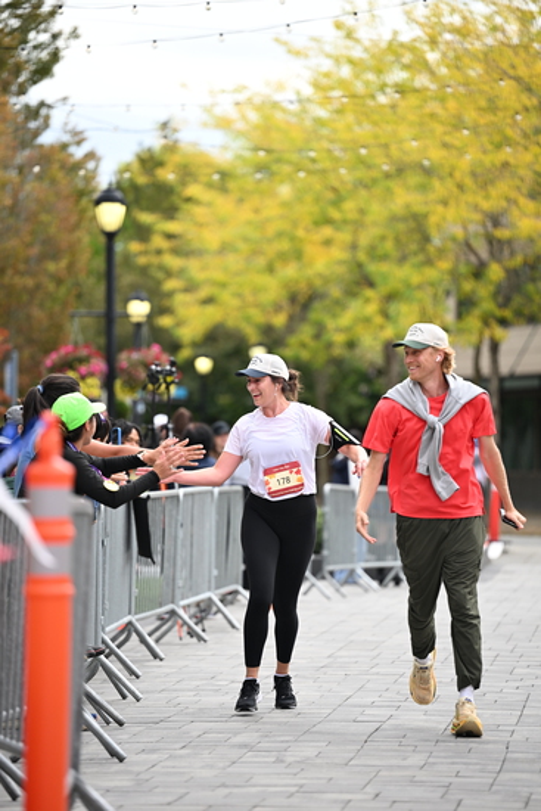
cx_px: 270
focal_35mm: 170
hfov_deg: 8.1
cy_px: 406
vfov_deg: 12.1
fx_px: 3829
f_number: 2.8
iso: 640
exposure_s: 1/2000
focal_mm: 170
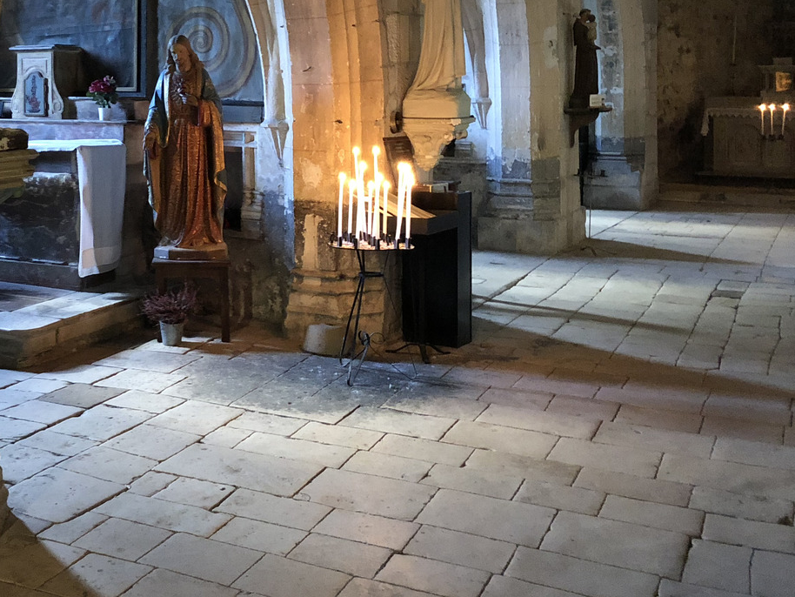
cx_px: 104
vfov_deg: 29.0
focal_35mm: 49
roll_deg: +0.5
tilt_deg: -0.4
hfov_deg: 36.8
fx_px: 1126
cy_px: 110
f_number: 1.8
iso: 125
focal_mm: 4
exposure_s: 1/4
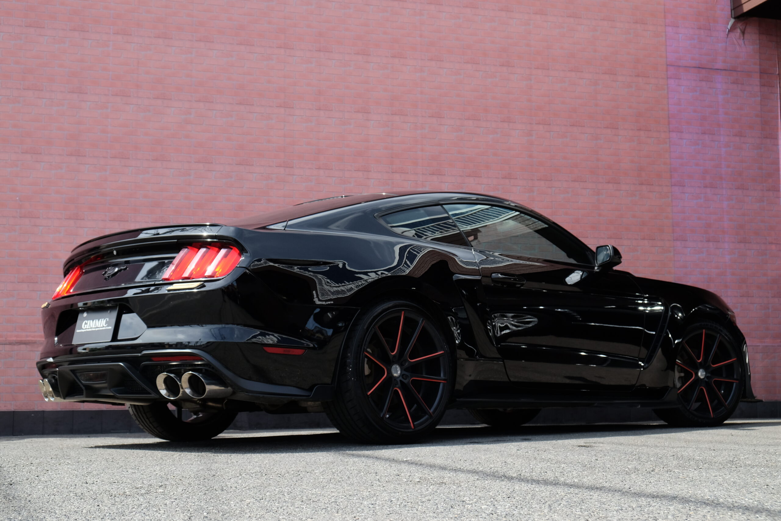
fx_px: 1171
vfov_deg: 25.1
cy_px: 260
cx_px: 390
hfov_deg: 36.9
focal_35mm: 54
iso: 400
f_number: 6.4
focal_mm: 35.8
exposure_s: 1/400
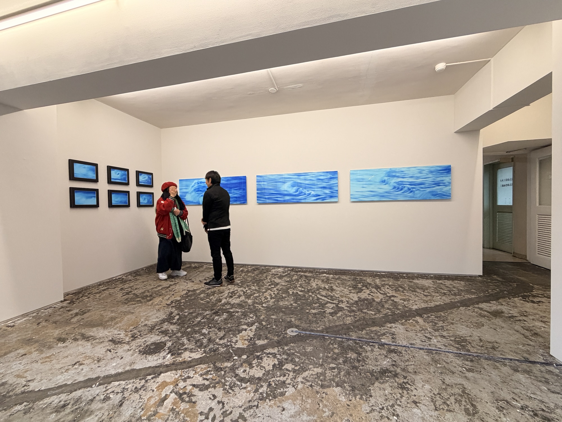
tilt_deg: -1.4
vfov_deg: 85.7
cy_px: 211
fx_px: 227
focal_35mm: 14
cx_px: 281
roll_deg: +1.6
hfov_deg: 102.1
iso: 250
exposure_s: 1/120
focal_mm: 2.22
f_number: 2.2
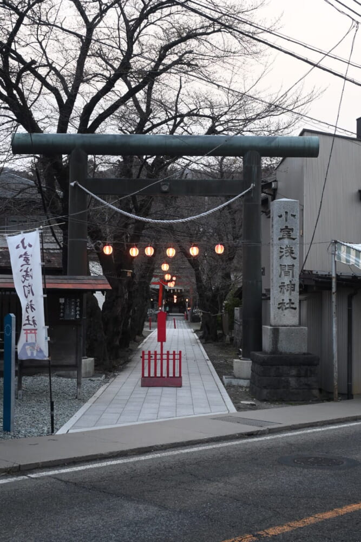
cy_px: 271
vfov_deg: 41.7
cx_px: 180
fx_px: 710
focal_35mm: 47
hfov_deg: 28.5
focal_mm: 31.5
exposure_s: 1/50
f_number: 5
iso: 360
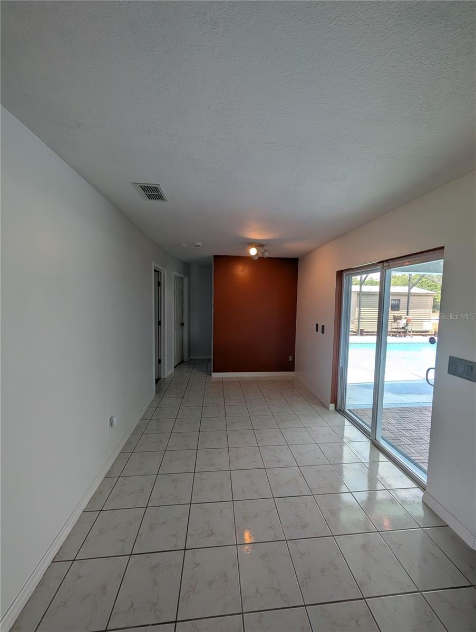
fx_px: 220
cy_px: 316
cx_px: 238
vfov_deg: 110.5
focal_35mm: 12
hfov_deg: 94.6
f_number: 1.7
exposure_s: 1/169
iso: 46
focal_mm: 2.02
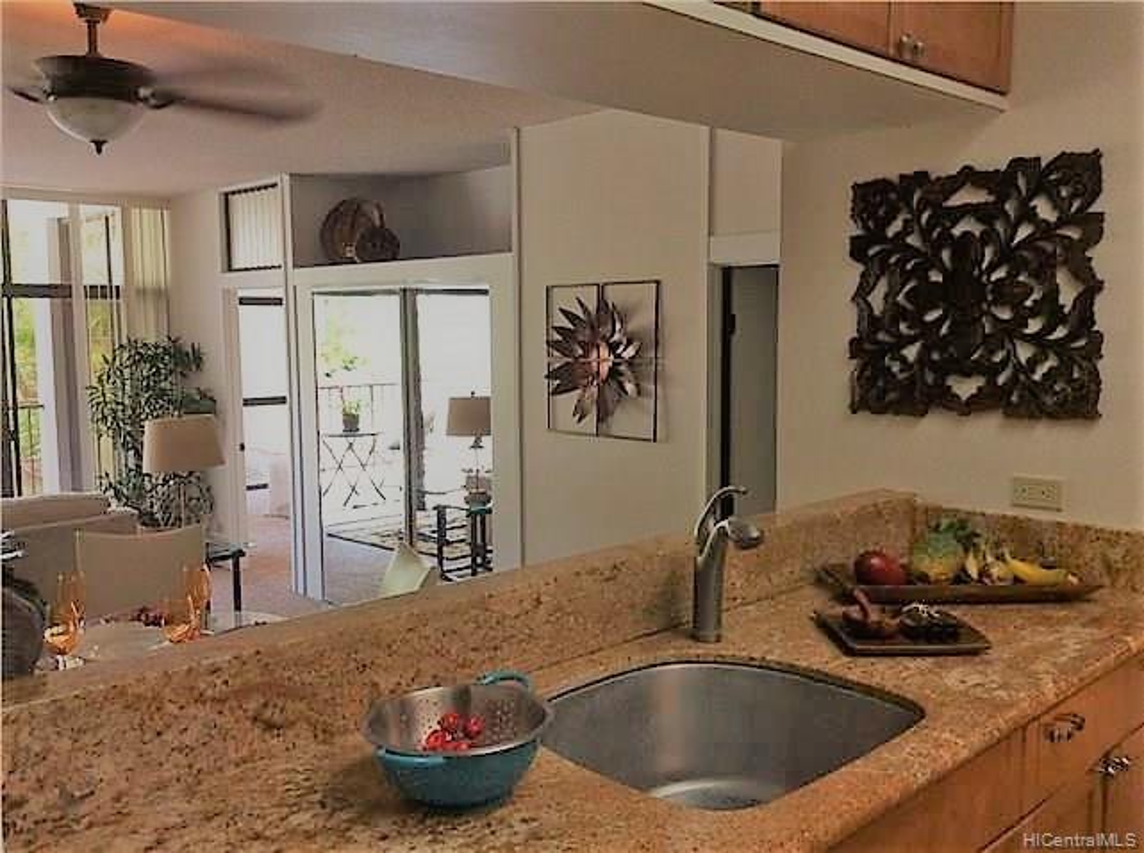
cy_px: 426
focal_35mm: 32
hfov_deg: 56.9
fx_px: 1055
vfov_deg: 44.0
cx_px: 572
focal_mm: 3.3
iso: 80
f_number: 2.4
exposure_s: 1/24
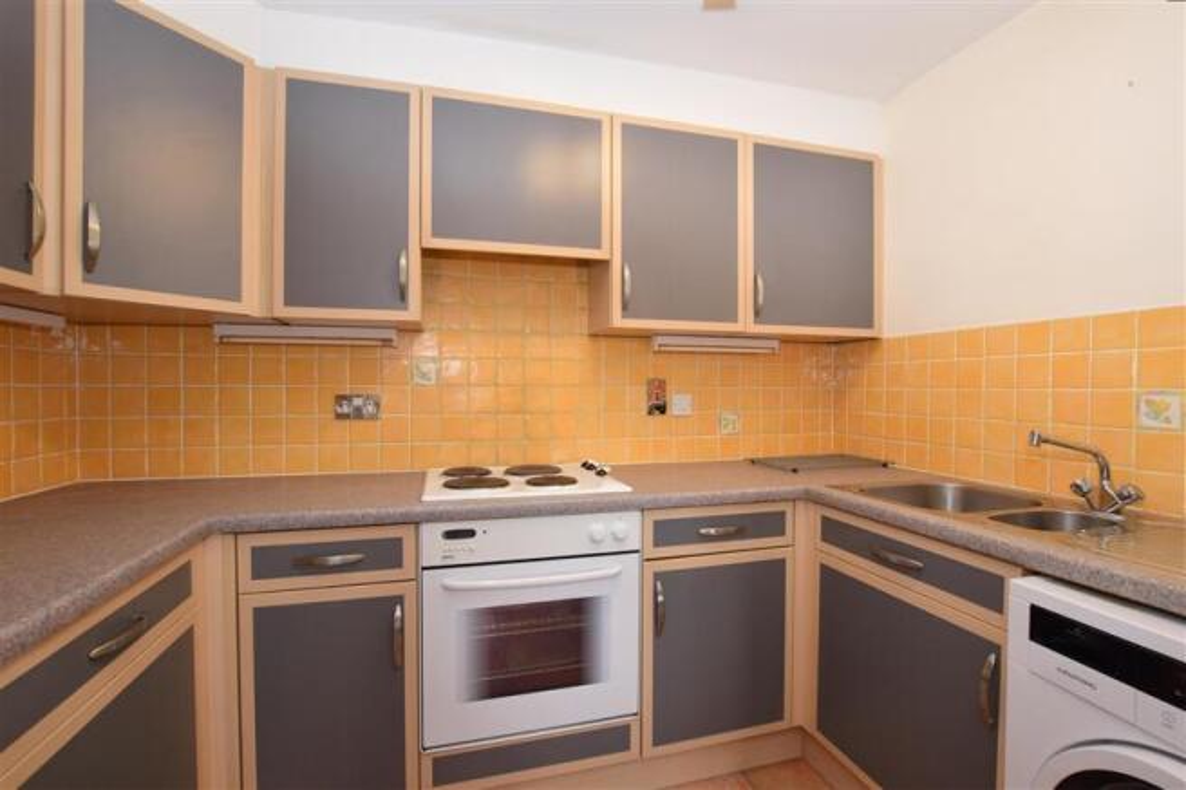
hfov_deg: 100.4
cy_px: 395
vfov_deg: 77.3
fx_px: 494
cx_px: 593
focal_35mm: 15
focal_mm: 10
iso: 400
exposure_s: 1/20
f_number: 7.1
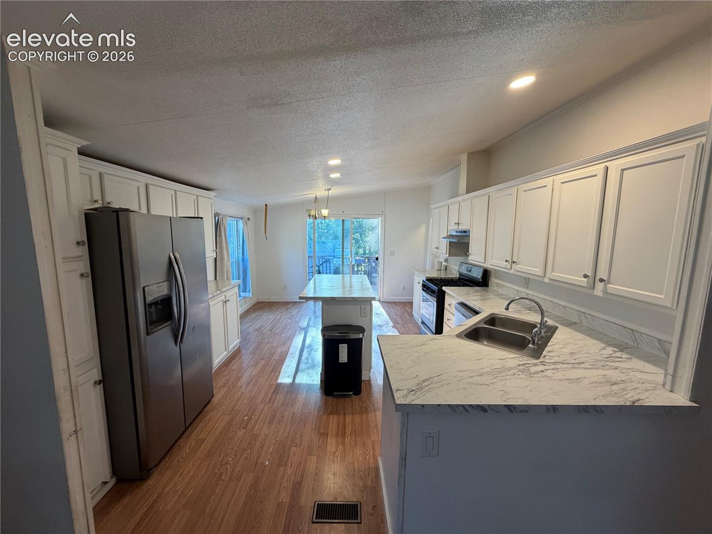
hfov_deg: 102.1
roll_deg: -0.2
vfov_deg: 85.7
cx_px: 356
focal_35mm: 14
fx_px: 288
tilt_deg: -8.0
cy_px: 267
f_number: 2.2
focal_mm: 2.22
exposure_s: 1/120
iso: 250
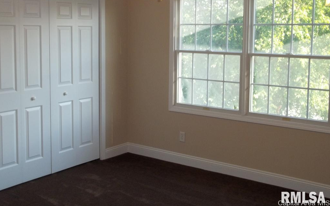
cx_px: 165
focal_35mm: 49
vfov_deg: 26.3
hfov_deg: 41.1
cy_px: 84
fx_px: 441
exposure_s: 1/60
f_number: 3.7
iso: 160
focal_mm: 8.3
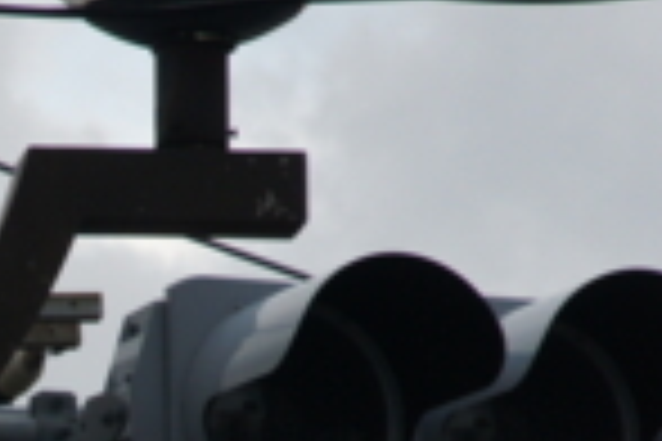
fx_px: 13478
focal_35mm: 733
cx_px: -288
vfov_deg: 1.9
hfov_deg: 2.8
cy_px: 727
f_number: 10
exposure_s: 1/200
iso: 400
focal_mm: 120
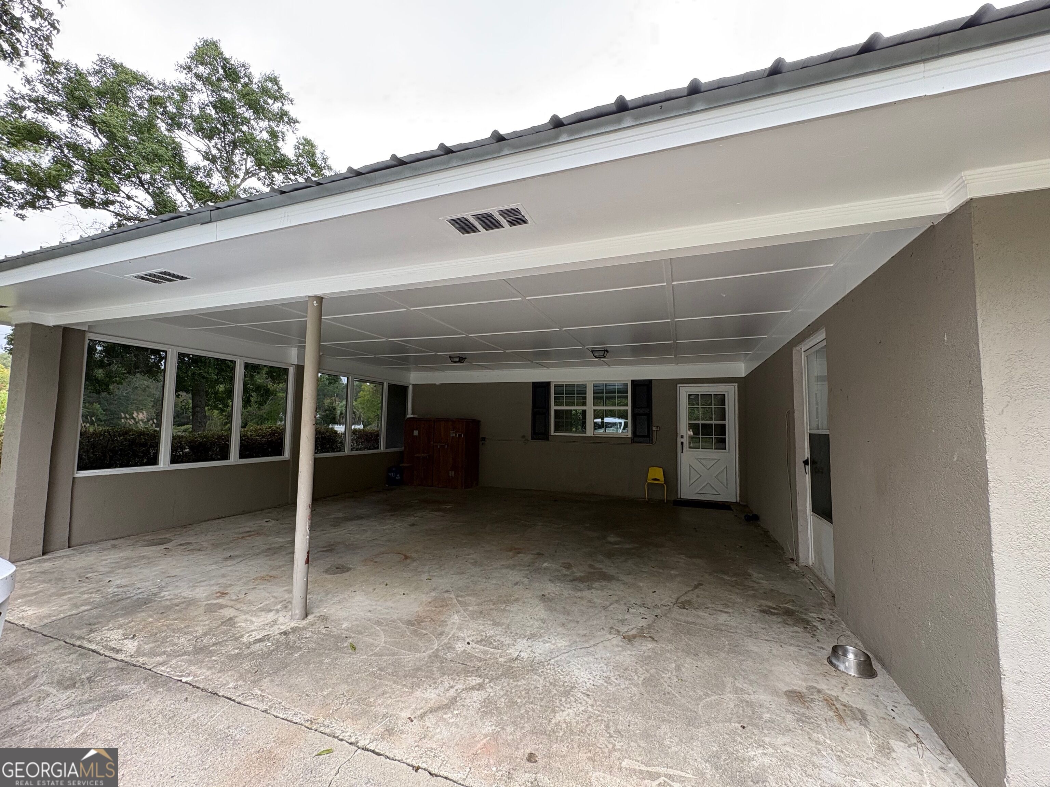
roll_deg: -1.3
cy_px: 394
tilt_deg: +3.9
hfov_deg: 102.1
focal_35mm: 14
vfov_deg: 85.7
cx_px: 525
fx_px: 425
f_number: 2.2
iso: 50
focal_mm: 2.22
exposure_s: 1/99
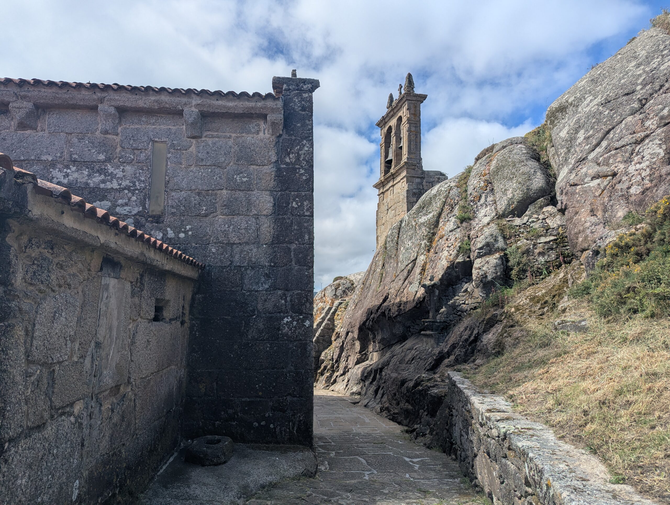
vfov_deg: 56.9
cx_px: 335
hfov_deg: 71.5
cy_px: 252
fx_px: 465
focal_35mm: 24
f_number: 1.85
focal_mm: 6.81
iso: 50
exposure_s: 1/3058
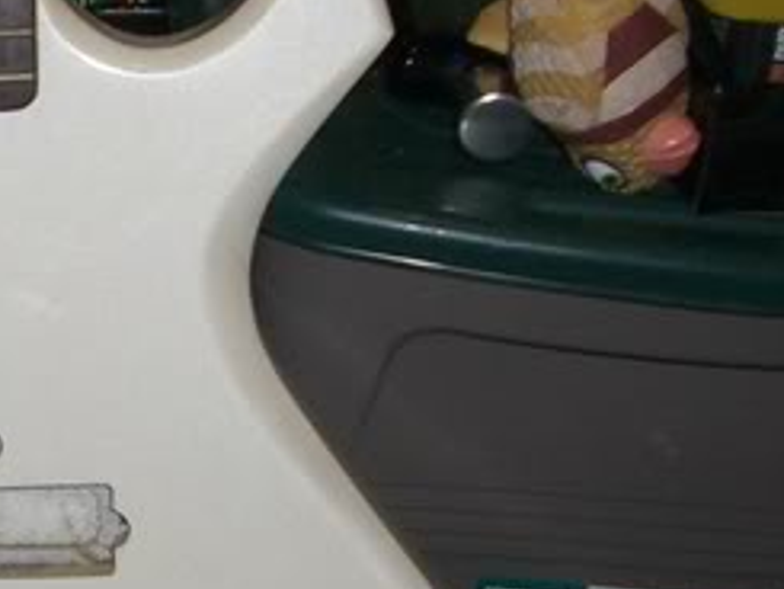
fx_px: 2810
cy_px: 413
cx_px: -83
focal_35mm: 124
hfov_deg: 15.5
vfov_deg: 11.9
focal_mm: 6.2
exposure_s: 1/60
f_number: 2.7
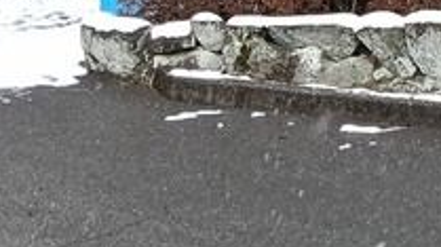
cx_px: 571
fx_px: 1343
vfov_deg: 9.8
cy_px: -243
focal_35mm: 115
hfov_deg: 17.5
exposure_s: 1/183
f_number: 1.8
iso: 50
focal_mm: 3.98
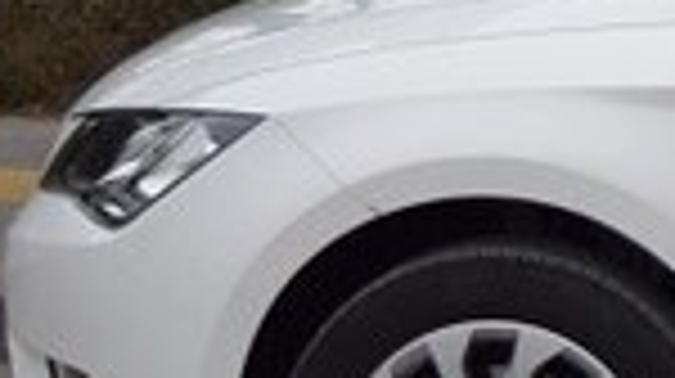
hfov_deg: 10.0
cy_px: 22
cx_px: 1350
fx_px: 3581
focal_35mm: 200
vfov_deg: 6.0
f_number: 4.2
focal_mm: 29
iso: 200
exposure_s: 1/400
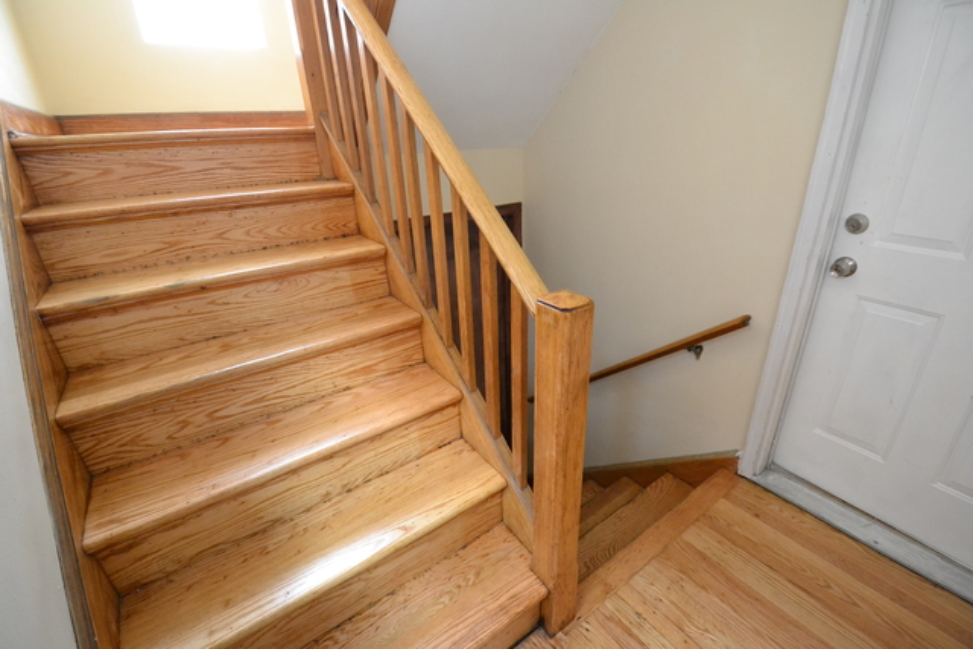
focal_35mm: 15
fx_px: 405
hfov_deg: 100.4
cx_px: 486
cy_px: 324
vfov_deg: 77.4
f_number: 3.5
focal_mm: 10
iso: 2800
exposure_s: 1/60
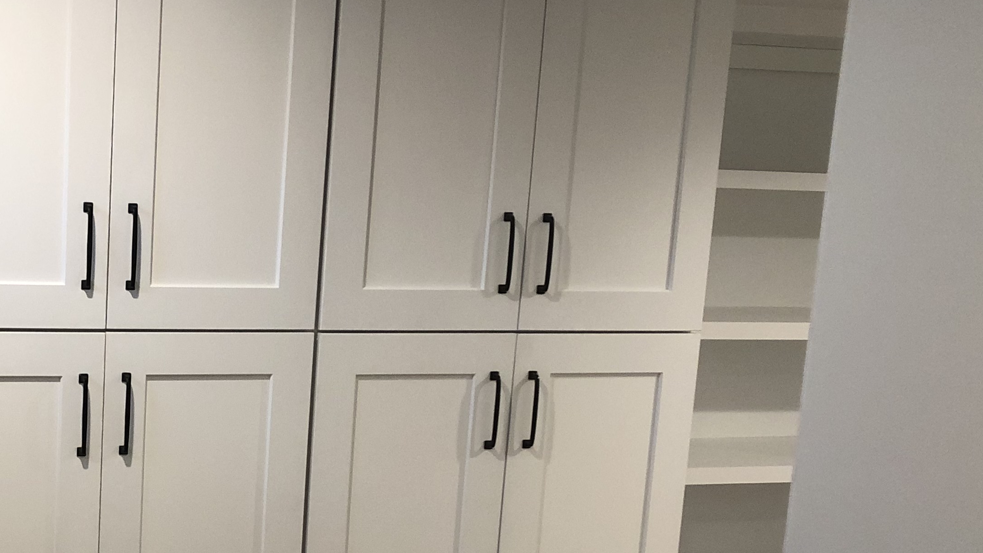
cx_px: 143
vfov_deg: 20.9
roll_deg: -1.4
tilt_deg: -11.0
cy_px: 435
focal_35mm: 57
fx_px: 1486
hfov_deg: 35.0
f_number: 1.8
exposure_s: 1/30
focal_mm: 3.99
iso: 40
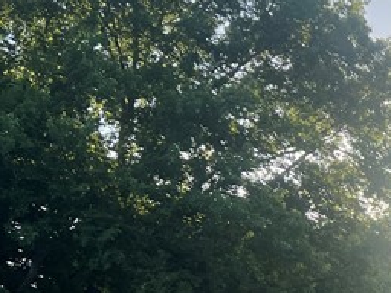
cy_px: 360
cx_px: 559
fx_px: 1175
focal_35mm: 104
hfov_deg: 17.3
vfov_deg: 13.8
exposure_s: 1/1449
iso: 50
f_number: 1.5
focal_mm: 5.7
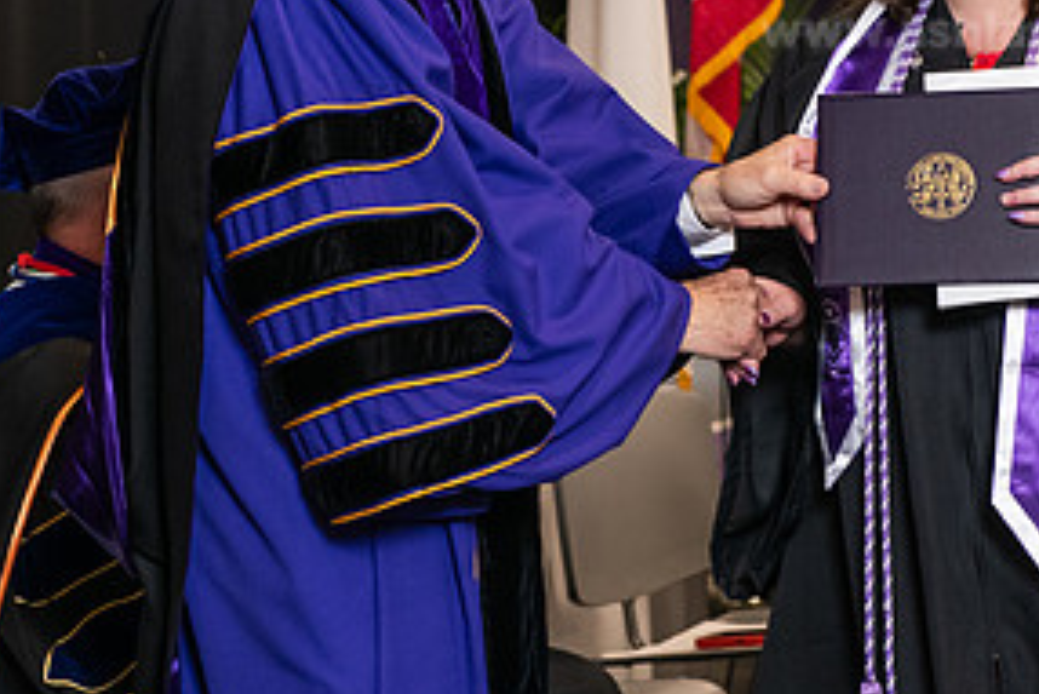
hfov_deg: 14.4
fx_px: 4100
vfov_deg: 9.6
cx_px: 596
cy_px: 107
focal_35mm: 142
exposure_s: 1/125
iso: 1600
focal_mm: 70
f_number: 5
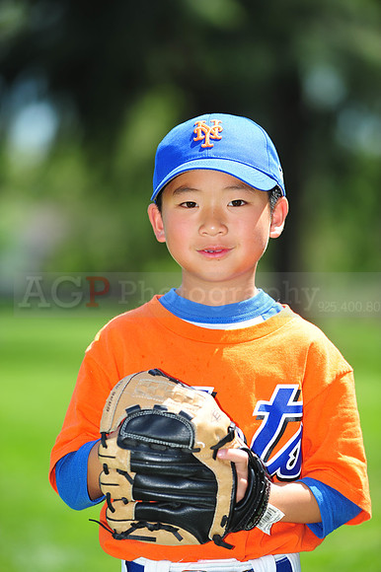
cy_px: 286
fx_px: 3179
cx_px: 190
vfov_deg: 10.3
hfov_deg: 6.9
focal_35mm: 200
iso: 200
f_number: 4.5
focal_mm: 200
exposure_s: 1/640
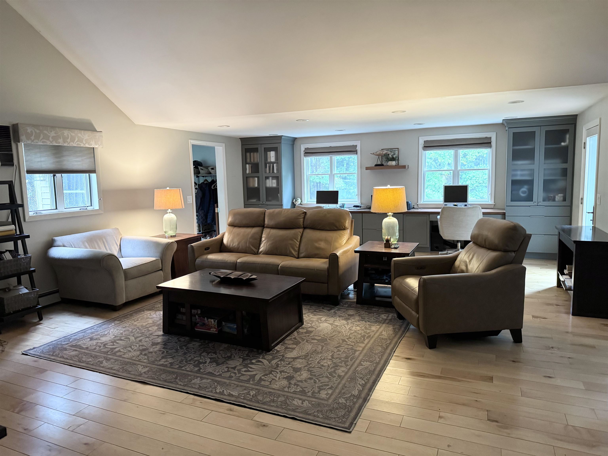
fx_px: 422
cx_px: 304
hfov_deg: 71.6
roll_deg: +0.8
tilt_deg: -5.8
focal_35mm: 24
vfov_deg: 56.8
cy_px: 228
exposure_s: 1/60
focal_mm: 6.76
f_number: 1.78
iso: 500
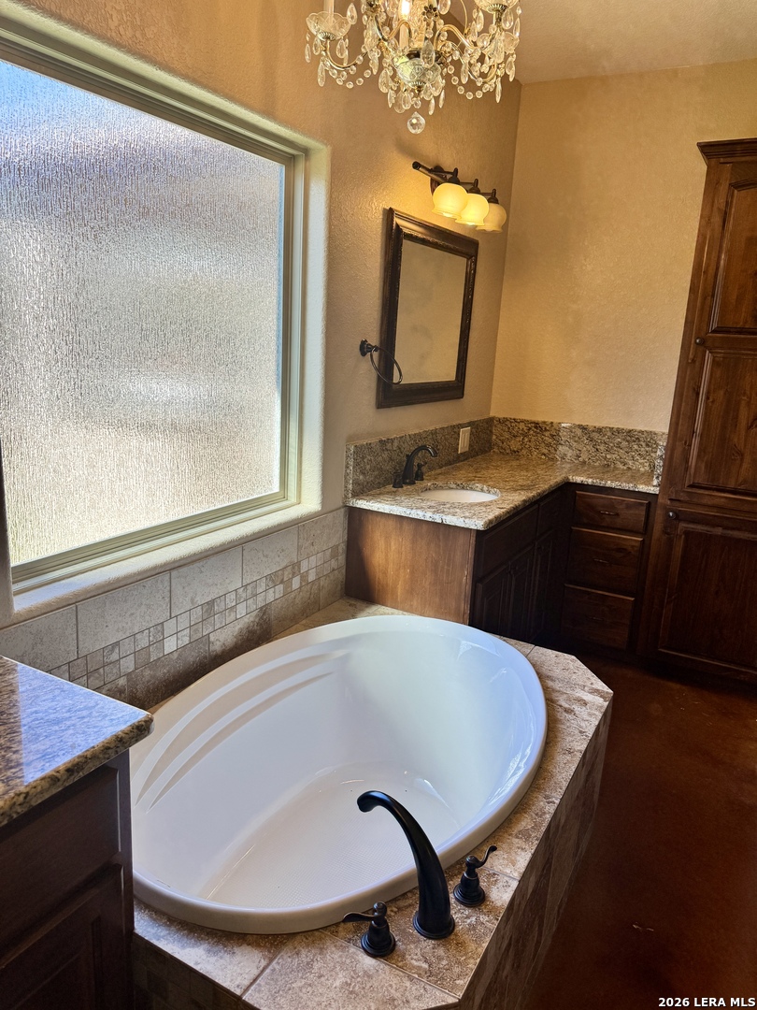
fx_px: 700
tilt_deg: -12.0
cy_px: 505
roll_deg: -2.0
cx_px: 378
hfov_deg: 56.8
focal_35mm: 24
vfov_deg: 71.6
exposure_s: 1/399
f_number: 1.78
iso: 80
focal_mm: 6.76
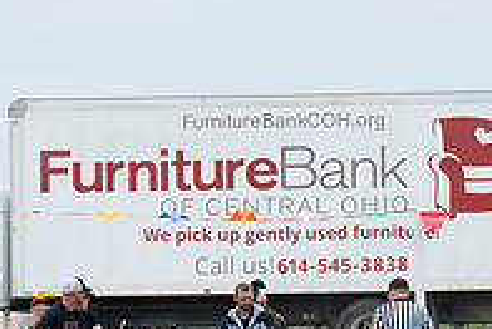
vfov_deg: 2.3
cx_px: 500
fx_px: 8315
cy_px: 308
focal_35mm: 608
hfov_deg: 3.4
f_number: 10
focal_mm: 200
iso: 640
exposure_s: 1/250
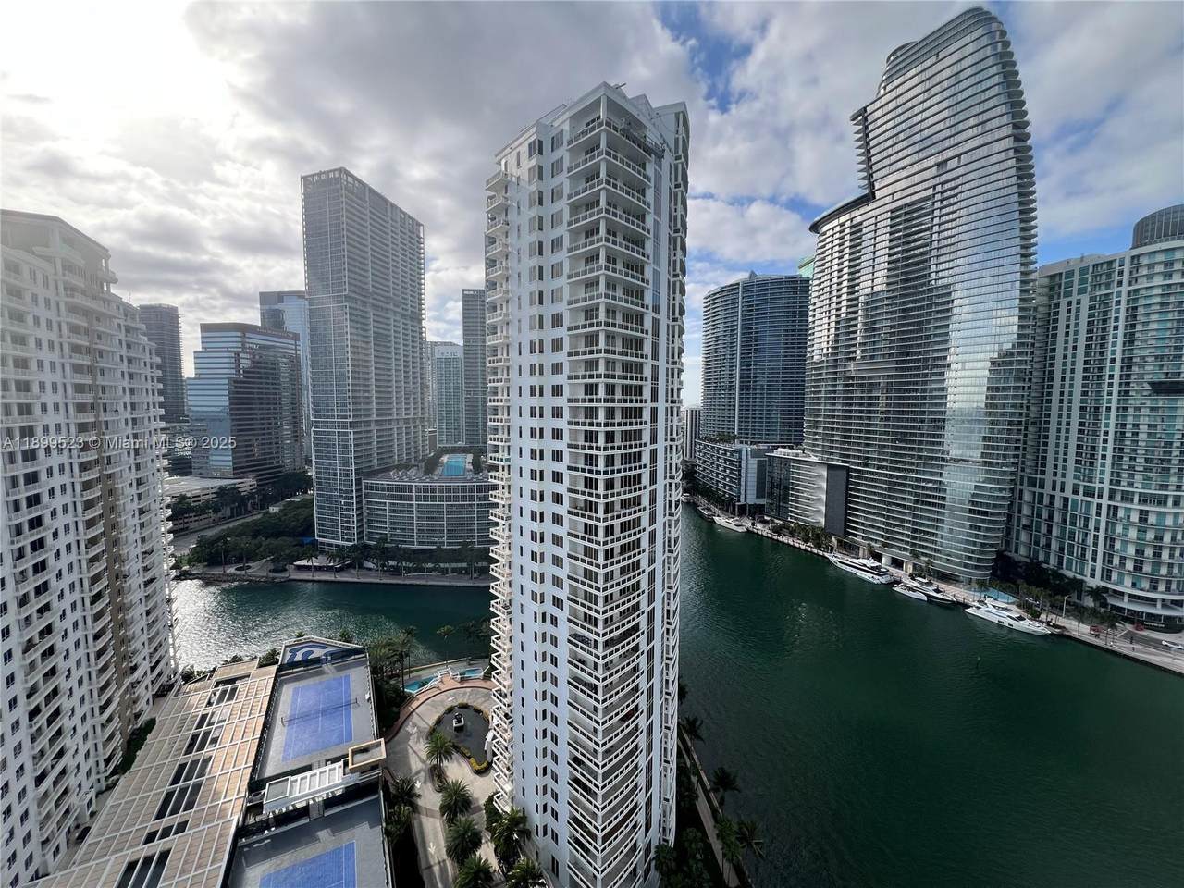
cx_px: 592
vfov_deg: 89.9
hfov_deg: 106.2
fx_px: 445
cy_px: 444
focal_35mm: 13
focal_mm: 1.57
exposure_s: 1/867
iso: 32
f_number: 1.8
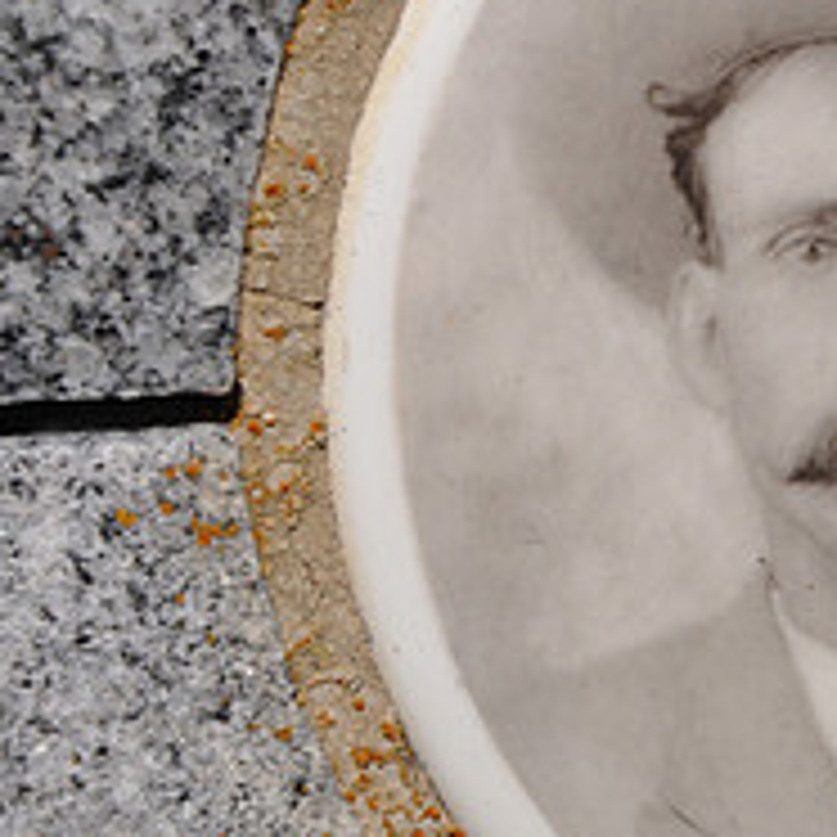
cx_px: 932
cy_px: 439
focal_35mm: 416
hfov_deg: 4.2
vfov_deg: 4.2
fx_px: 11389
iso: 200
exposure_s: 1/320
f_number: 9
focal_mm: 105
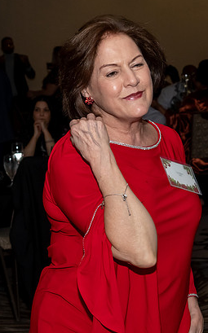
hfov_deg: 10.8
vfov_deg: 17.2
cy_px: 141
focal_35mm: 121
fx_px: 1099
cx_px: 183
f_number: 7.1
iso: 500
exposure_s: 1/250
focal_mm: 40
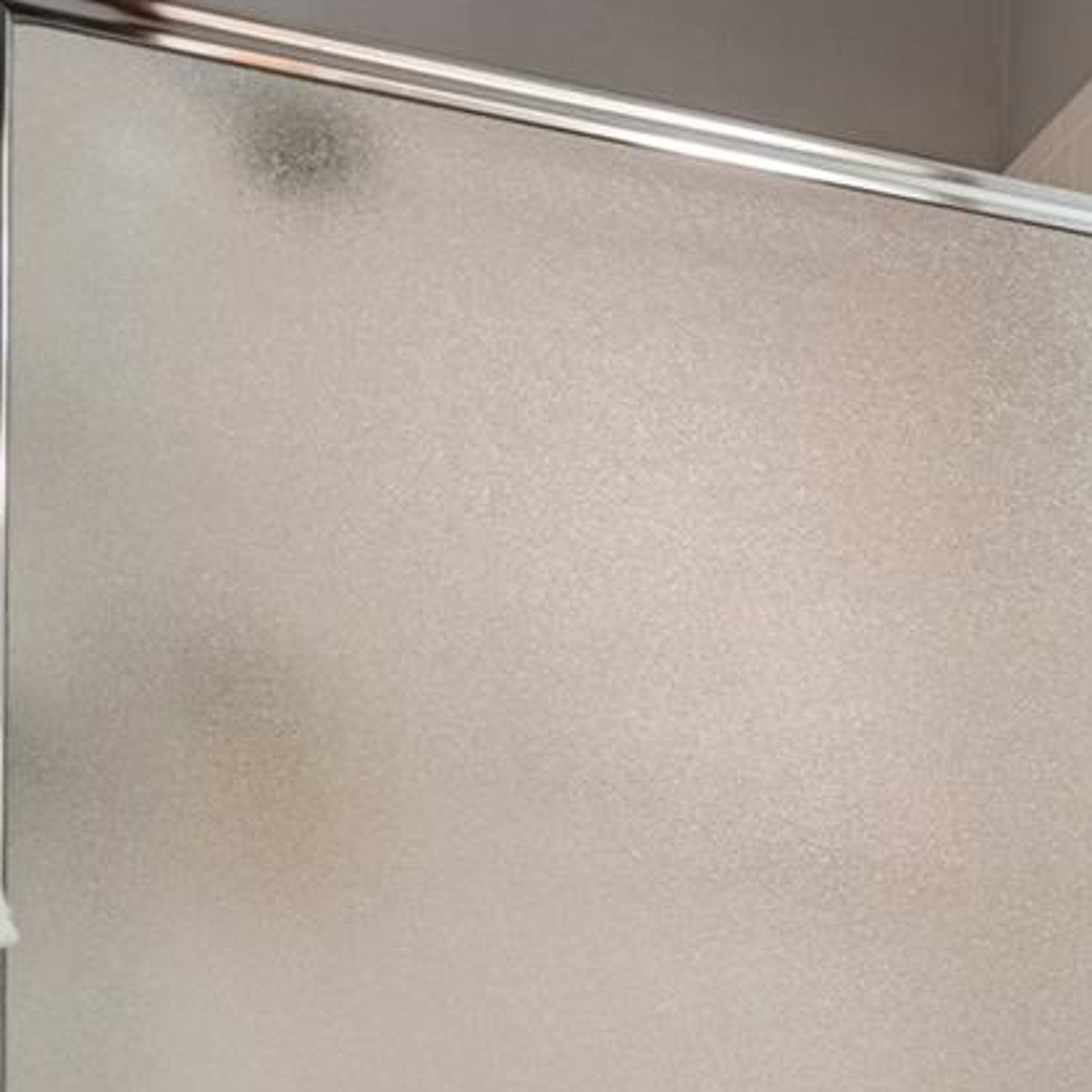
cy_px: 877
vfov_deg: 33.6
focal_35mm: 49
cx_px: 1977
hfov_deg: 21.7
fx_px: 1749
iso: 400
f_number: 8
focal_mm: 10
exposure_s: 1/5
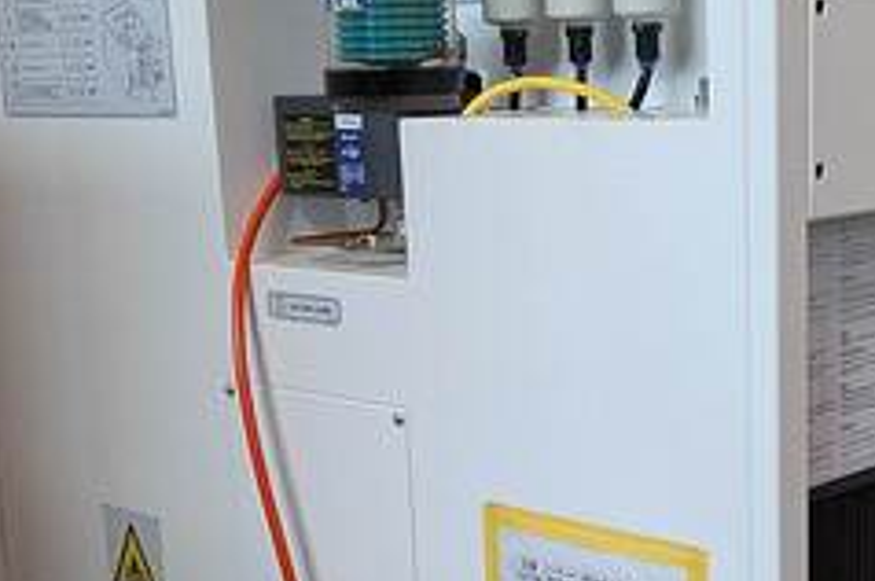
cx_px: 610
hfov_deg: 28.6
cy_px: 507
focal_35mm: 70
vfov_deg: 19.1
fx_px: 1699
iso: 360
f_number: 1.89
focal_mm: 5.43
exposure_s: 1/120
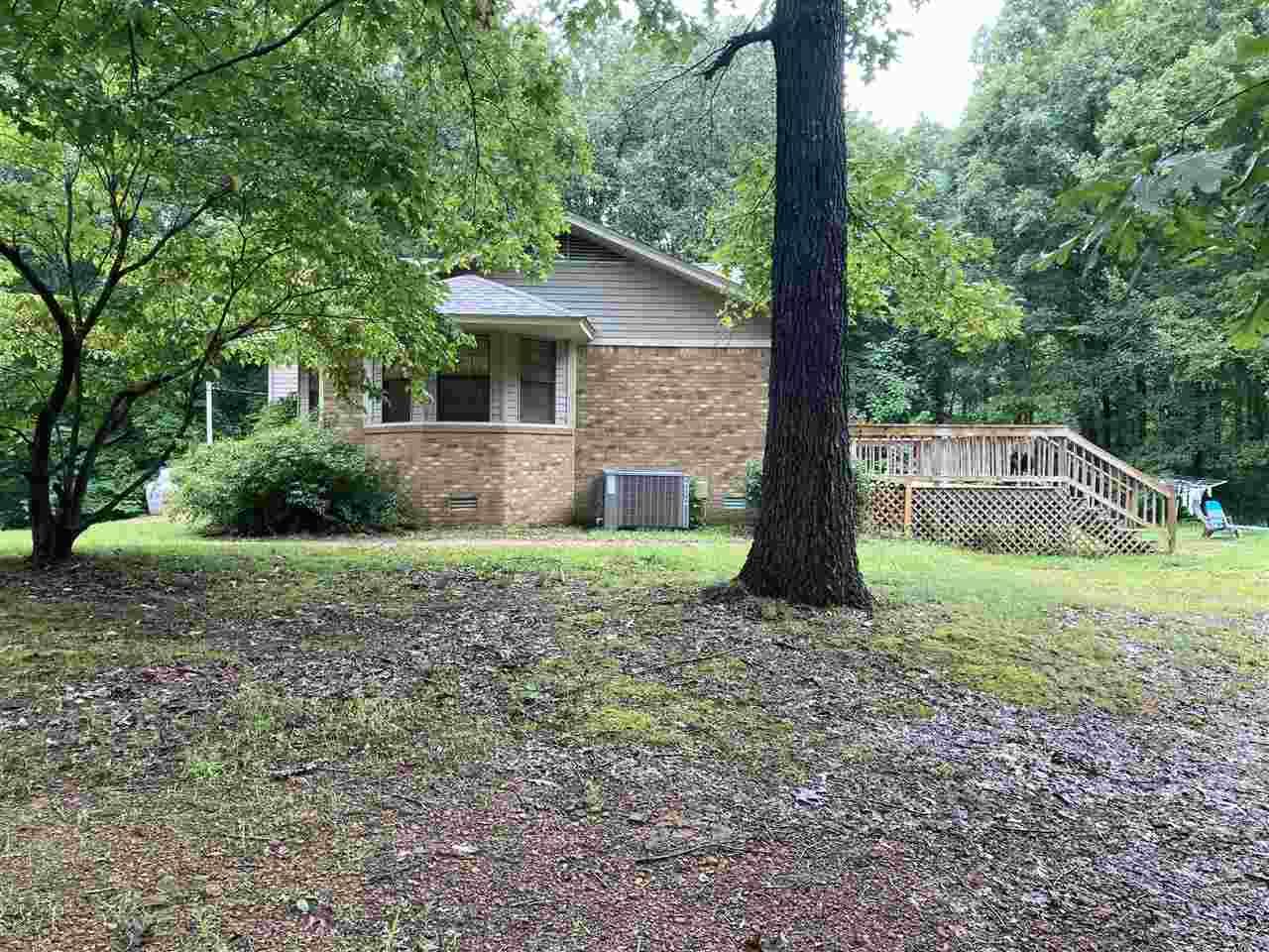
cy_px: 476
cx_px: 634
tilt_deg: +0.6
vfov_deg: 49.7
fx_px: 1026
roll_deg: -0.2
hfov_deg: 63.4
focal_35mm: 28
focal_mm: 3.99
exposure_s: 1/121
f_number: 1.8
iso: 40
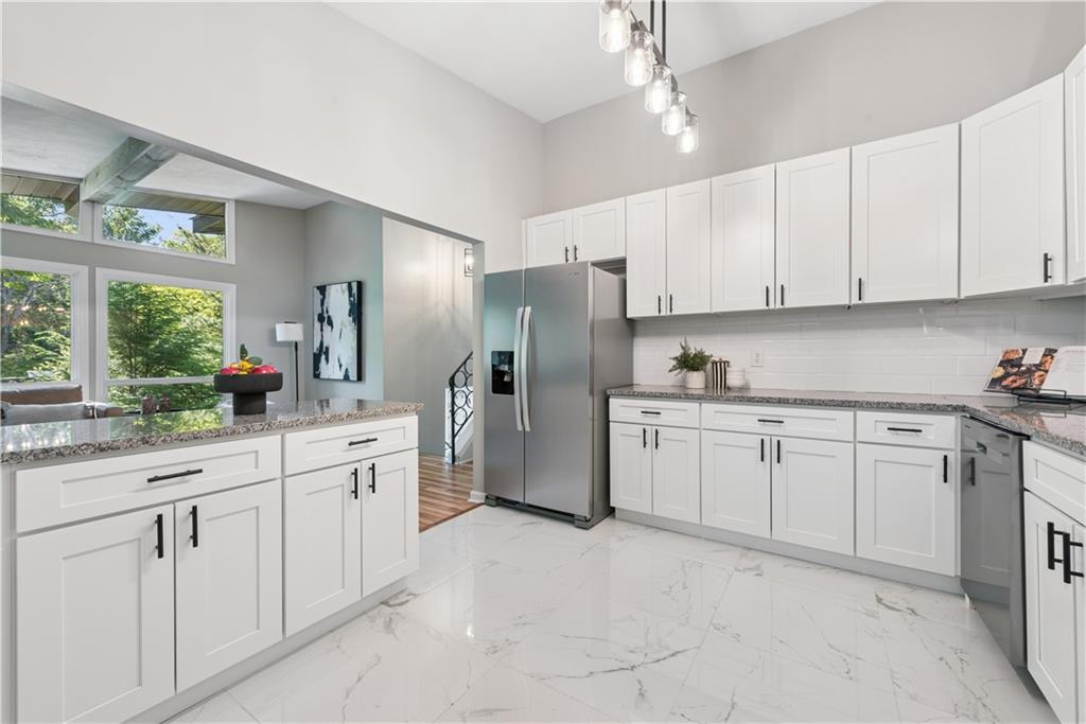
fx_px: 422
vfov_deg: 81.2
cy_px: 362
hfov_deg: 104.2
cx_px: 543
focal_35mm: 14
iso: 50
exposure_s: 1/3.33
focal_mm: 14
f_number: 11
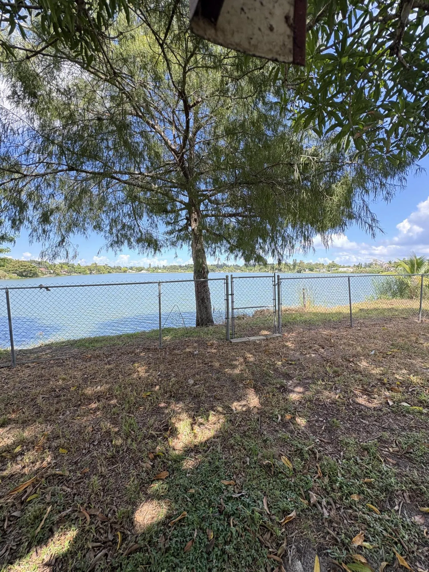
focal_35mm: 14
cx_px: 214
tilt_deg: -3.2
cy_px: 286
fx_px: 231
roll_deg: +0.2
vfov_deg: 102.1
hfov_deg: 85.7
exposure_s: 1/184
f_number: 2.2
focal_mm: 2.22
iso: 64
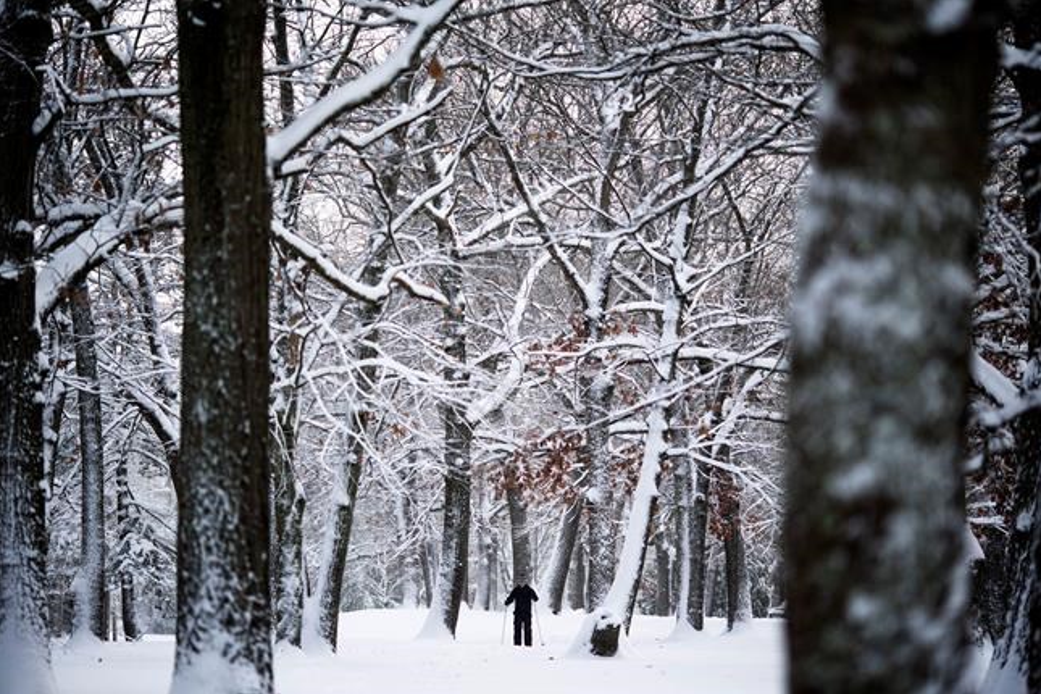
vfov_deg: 10.1
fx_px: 3932
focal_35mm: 136
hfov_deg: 15.1
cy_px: 348
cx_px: 521
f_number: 2
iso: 50
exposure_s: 1/1600
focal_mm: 135
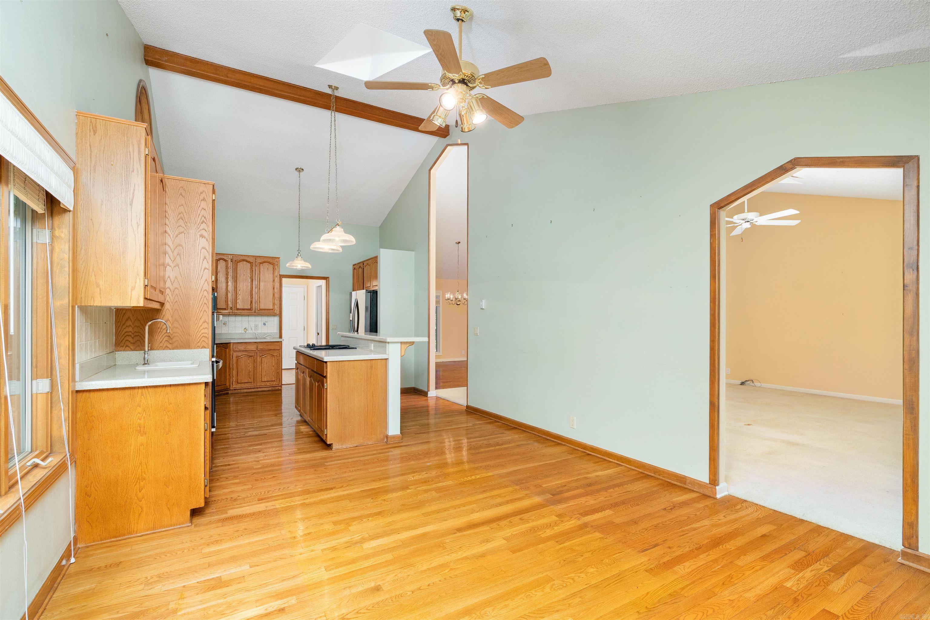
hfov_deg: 96.7
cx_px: 465
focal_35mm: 16
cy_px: 310
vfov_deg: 73.7
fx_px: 413
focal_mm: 16
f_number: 8
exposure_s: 1/4
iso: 640
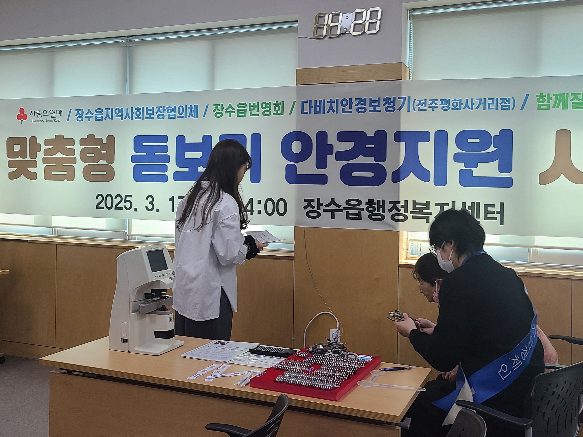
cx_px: 305
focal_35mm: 37
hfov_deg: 50.1
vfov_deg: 38.6
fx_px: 623
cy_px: 196
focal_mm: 5.4
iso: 50
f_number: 1.8
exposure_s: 1/120
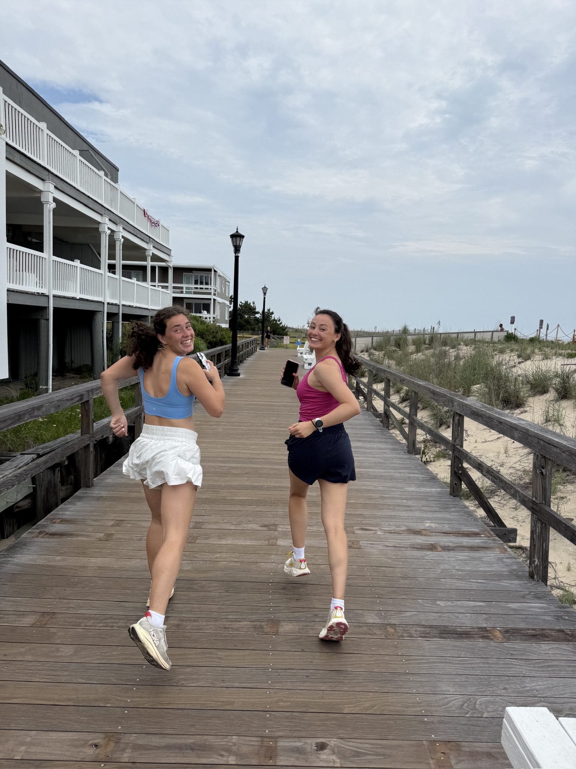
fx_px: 532
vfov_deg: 71.6
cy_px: 384
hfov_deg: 56.8
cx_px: 288
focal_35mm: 24
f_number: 1.78
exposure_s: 1/5714
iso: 80
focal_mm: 6.76
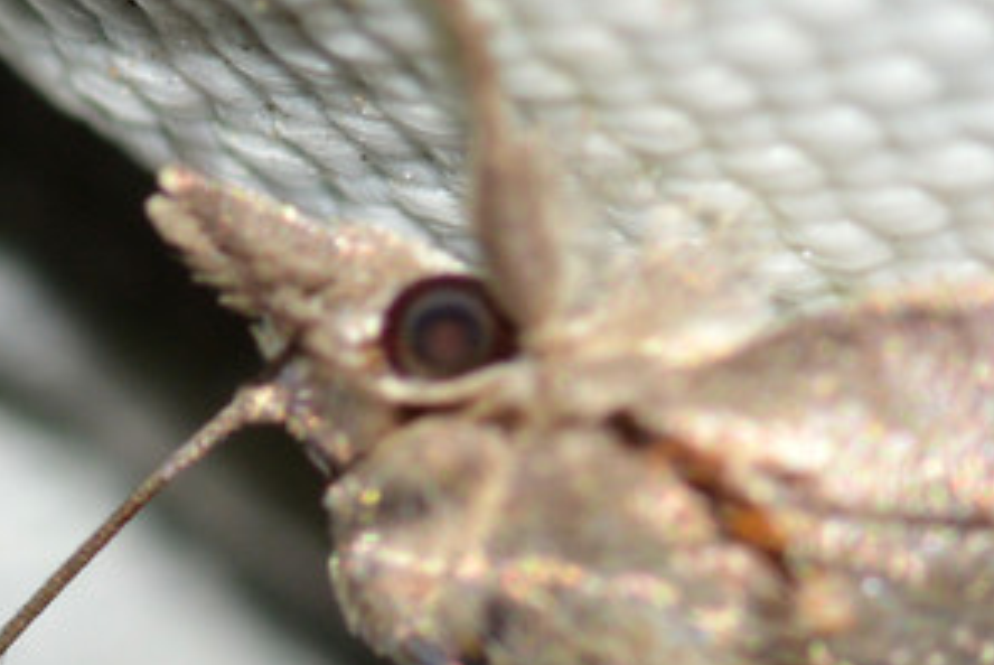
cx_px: 1091
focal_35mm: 486
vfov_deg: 2.8
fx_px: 13432
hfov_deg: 4.2
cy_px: 658
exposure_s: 1/200
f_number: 18
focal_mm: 100
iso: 200
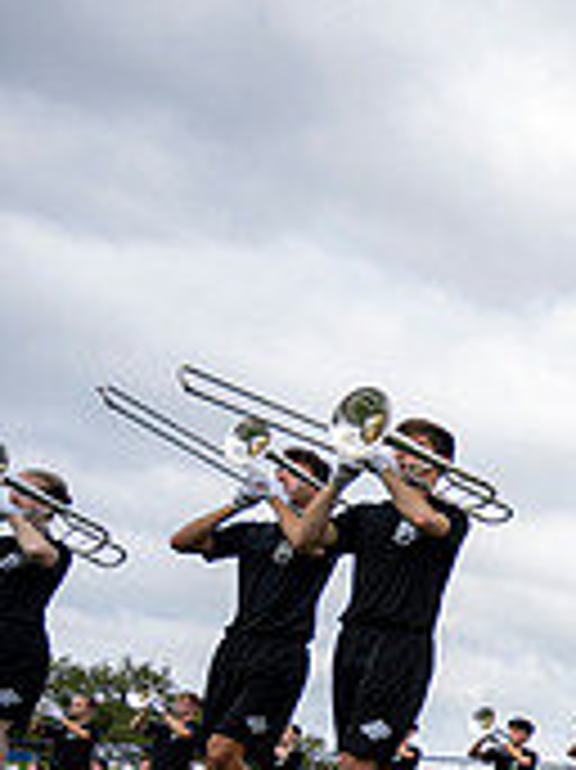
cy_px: 754
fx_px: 1777
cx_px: 1269
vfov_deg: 23.5
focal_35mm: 80
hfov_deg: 14.2
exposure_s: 1/800
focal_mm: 24.5
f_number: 4
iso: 250
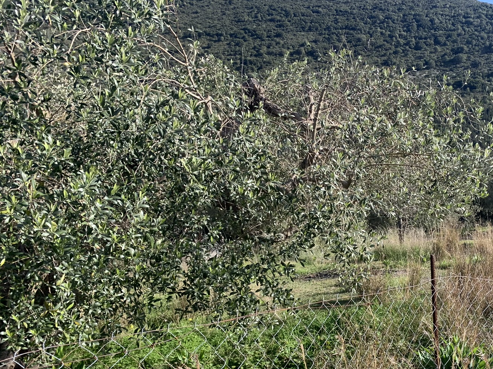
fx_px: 584
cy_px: 266
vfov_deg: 34.6
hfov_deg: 44.3
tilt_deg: -8.8
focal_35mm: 41
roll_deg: -2.9
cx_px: 369
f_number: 1.8
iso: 25
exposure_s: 1/864
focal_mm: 4.25
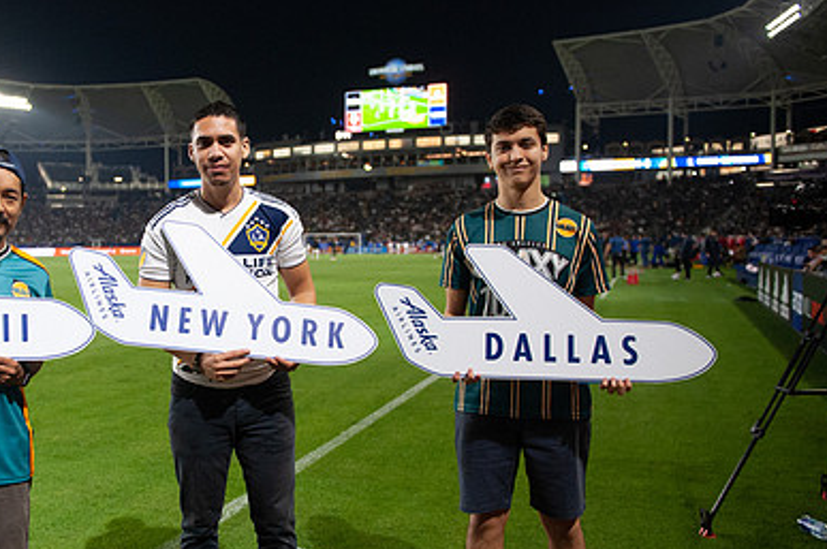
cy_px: 305
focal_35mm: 36
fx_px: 826
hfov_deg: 51.1
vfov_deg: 36.7
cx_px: 214
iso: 2500
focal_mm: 24
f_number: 2.8
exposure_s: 1/1600
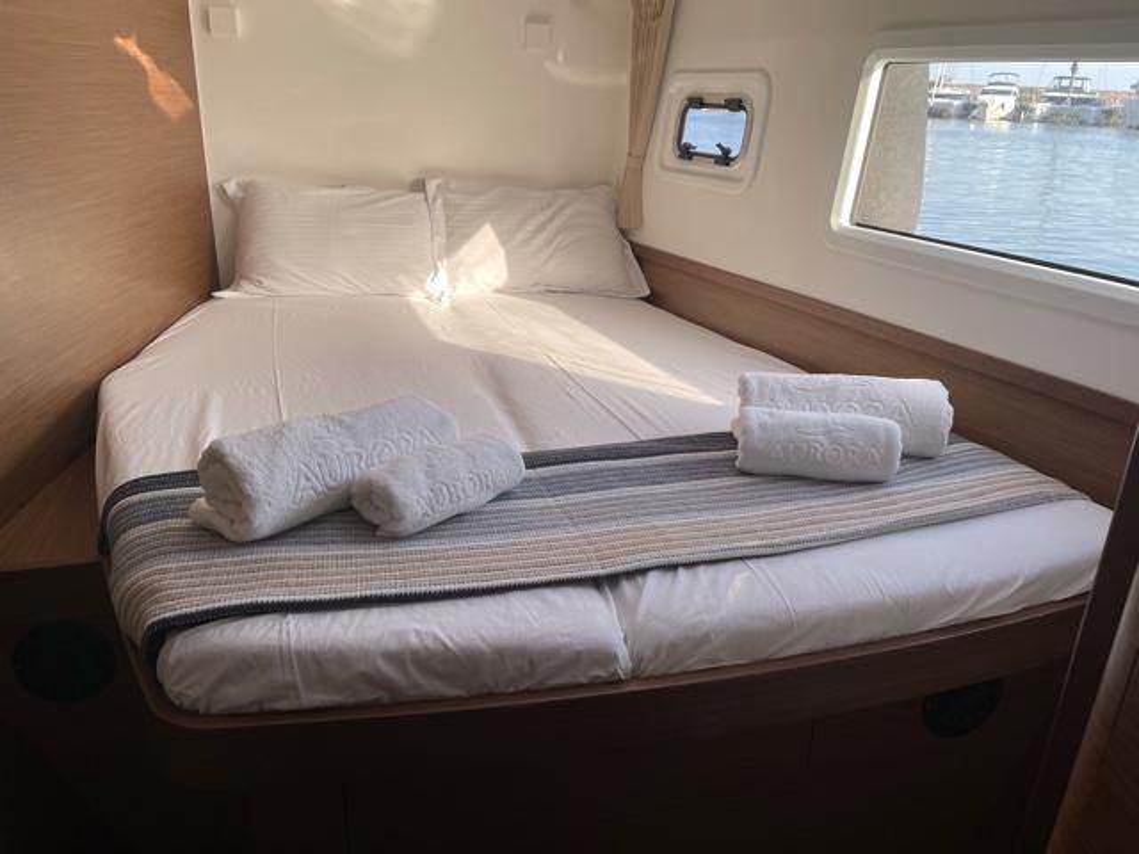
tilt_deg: -22.4
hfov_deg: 67.3
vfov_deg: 53.1
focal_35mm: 26
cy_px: 427
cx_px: 570
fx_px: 856
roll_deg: -3.0
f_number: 1.6
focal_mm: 5.1
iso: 32
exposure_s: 1/214
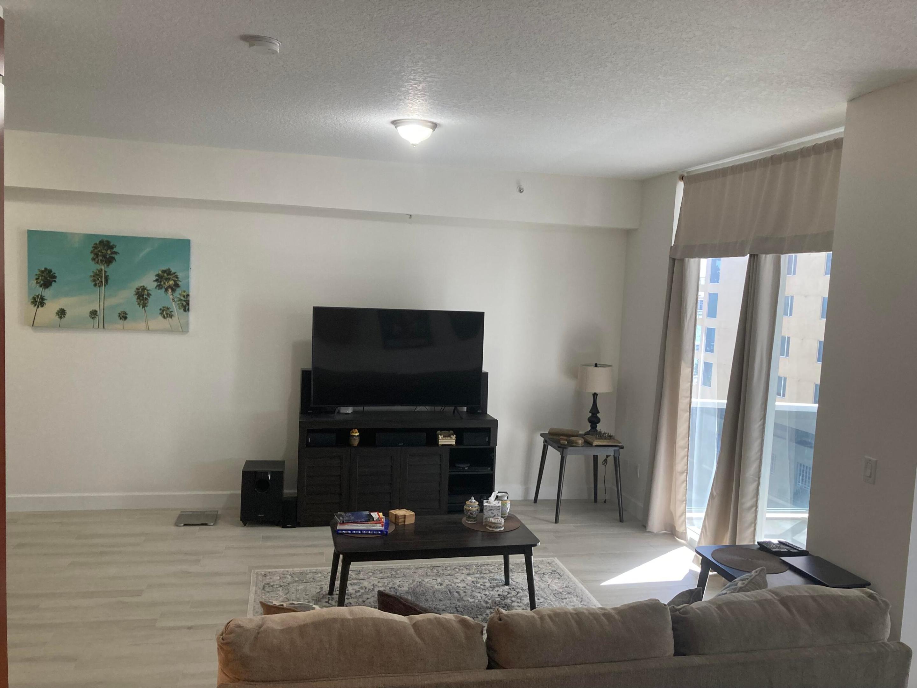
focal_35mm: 28
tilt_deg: -4.9
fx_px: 742
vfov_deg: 49.7
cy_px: 344
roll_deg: -2.7
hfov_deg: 63.4
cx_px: 458
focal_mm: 3.99
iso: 100
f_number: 1.8
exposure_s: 1/60
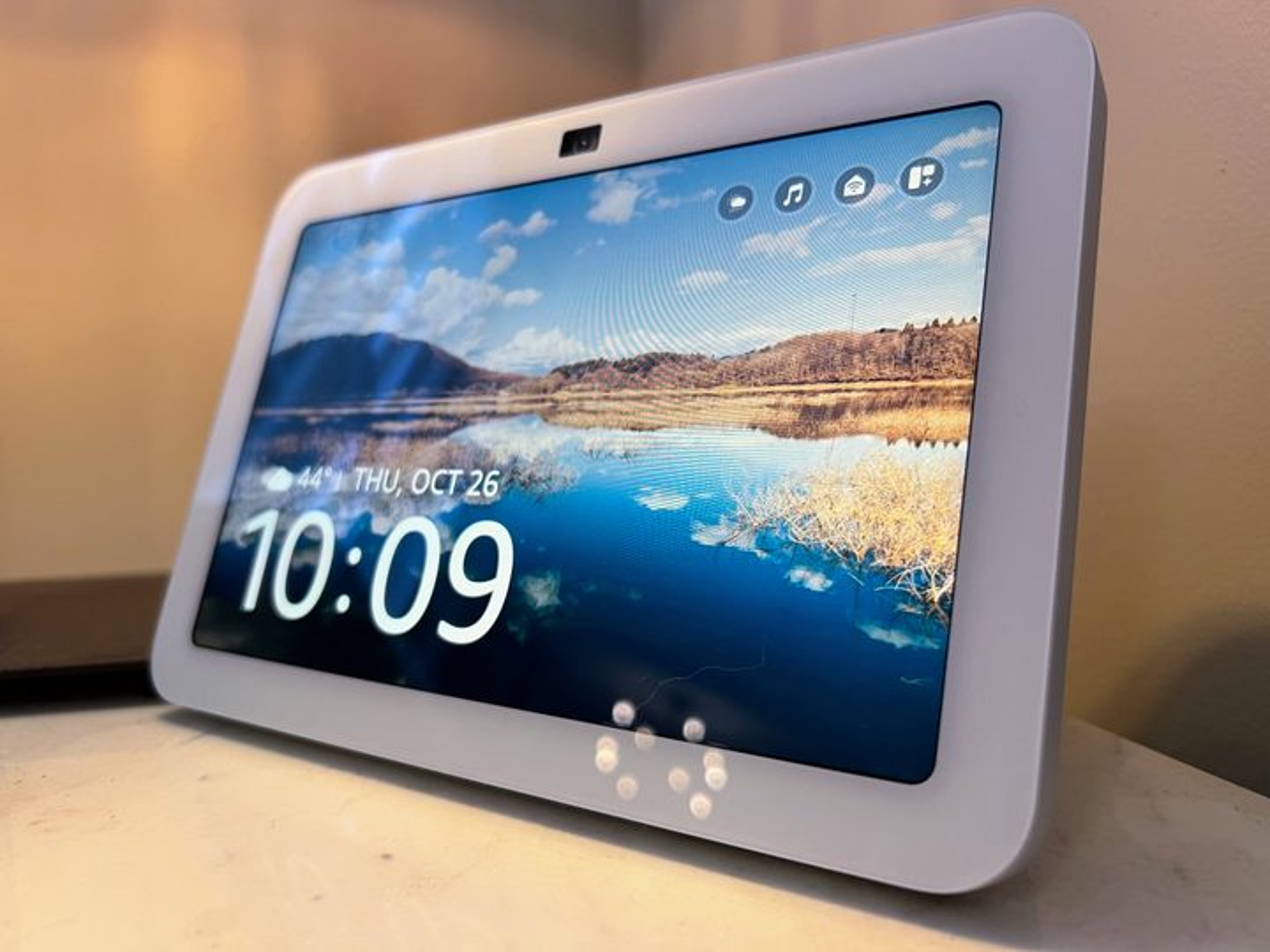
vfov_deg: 53.1
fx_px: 954
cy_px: 476
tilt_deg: -3.1
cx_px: 635
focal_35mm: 26
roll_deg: +1.1
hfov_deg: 67.3
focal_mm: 5.7
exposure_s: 1/60
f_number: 1.5
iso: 100
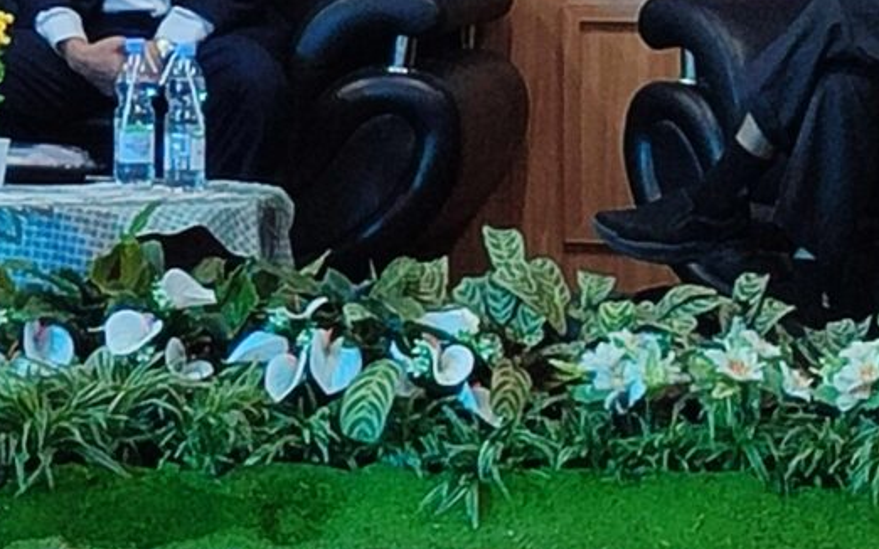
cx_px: 194
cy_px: -746
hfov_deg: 16.0
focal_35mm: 130
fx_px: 3114
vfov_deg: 9.1
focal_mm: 5.95
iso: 173
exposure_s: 1/50
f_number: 1.89
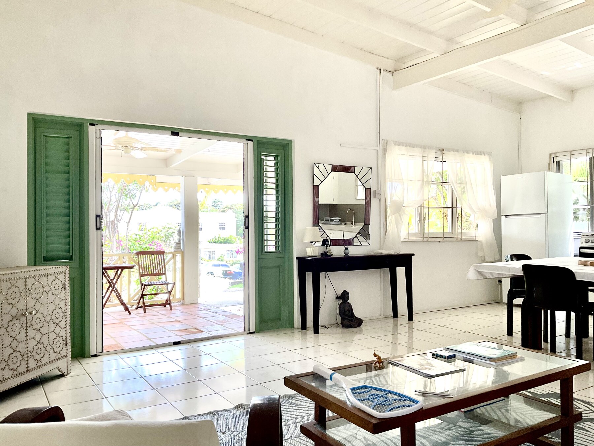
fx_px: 498
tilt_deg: +1.6
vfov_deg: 48.2
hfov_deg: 61.7
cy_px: 223
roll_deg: +0.8
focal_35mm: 29
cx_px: 297
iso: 40
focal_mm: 3
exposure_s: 1/120
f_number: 1.8
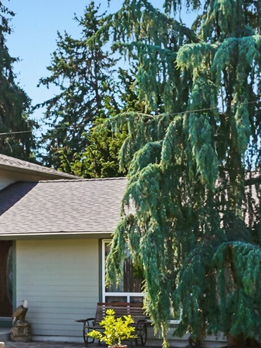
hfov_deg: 15.0
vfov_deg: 20.5
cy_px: 244
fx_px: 955
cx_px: -55
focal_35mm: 95
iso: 100
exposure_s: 1/200
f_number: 8
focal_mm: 23
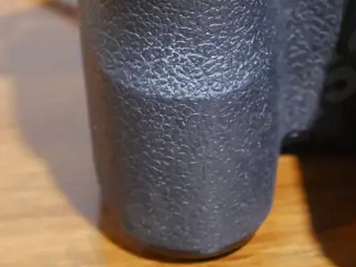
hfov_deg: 13.8
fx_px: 1429
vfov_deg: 10.6
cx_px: 422
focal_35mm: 139
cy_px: 9
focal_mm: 23
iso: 3200
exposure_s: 1/50
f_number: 6.3
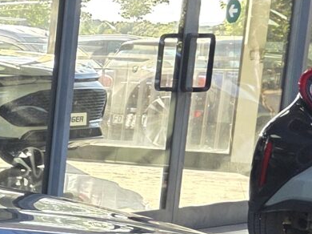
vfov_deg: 9.6
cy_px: 322
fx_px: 1360
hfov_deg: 9.7
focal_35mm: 151
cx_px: -647
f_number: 1.7
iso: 40
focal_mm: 6.3
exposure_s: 1/180
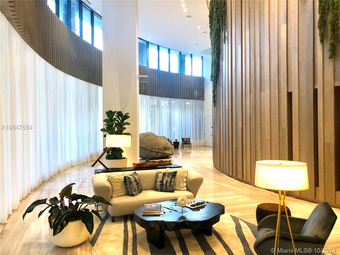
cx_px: 170
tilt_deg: +1.0
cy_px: 128
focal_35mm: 28
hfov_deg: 63.4
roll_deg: -0.1
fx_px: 275
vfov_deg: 49.7
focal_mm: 4
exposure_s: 1/24
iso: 40
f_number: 1.8
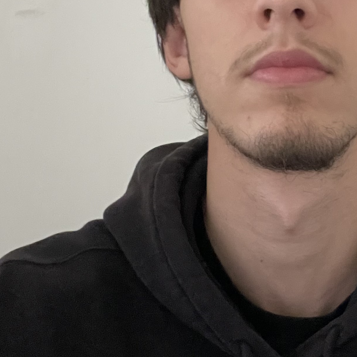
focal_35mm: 67
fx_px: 782
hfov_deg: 25.1
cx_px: 306
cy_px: 119
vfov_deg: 25.6
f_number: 2.2
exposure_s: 1/15
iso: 800
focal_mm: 2.71
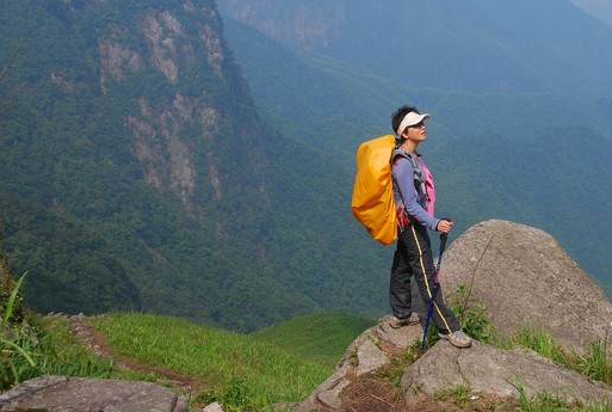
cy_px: 136
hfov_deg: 29.8
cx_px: 407
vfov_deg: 20.4
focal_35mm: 67
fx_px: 1142
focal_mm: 32
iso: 100
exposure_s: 1/200
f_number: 10
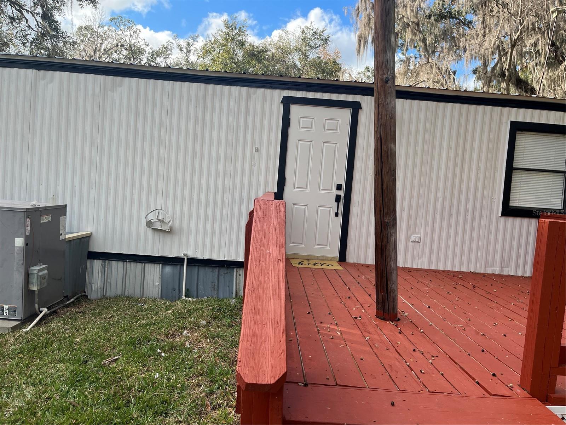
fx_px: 425
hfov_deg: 67.3
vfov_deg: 53.1
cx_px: 283
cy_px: 212
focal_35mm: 26
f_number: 1.6
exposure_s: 1/992
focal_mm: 5.1
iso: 50
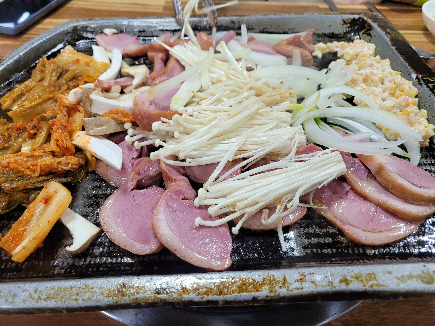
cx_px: 218
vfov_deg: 53.1
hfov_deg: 67.3
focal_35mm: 26
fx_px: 327
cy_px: 163
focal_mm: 5.4
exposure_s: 1/120
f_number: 1.8
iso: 200
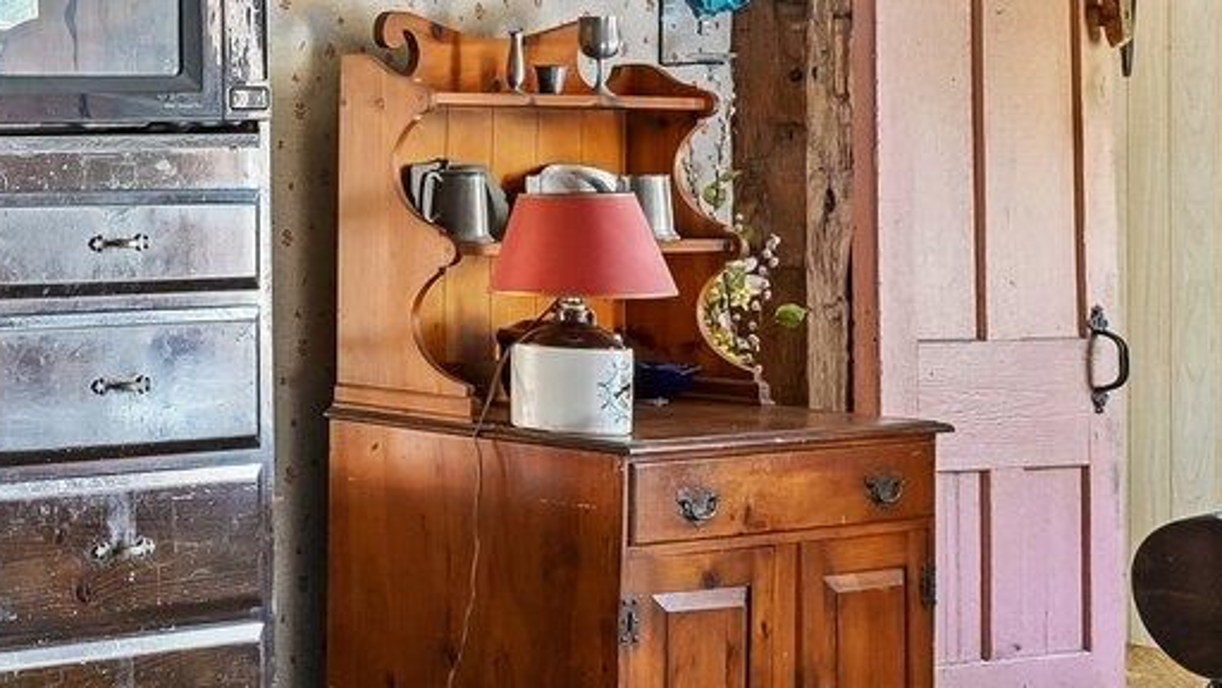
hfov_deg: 19.7
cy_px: 159
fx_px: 2171
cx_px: -1141
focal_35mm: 67
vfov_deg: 17.9
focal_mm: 16
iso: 400
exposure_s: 1/2.5
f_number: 8
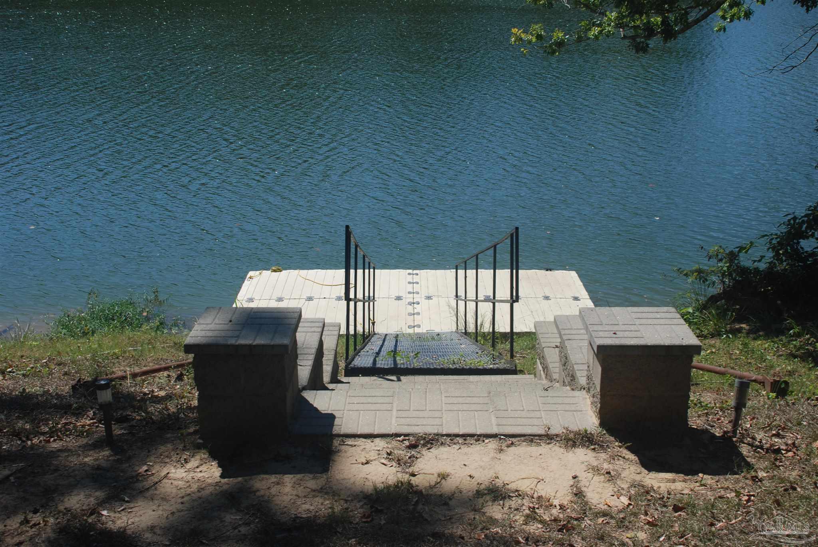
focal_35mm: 42
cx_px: 409
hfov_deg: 46.4
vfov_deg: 32.0
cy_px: 274
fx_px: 955
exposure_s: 1/250
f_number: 8
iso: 100
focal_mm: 28
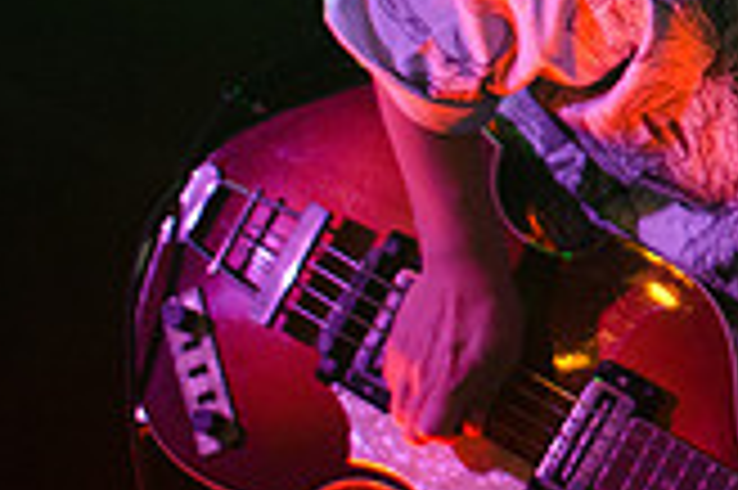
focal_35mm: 159
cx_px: 1125
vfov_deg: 8.6
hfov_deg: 12.3
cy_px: 108
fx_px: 3256
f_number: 1.6
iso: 1250
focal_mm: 30
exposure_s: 1/200
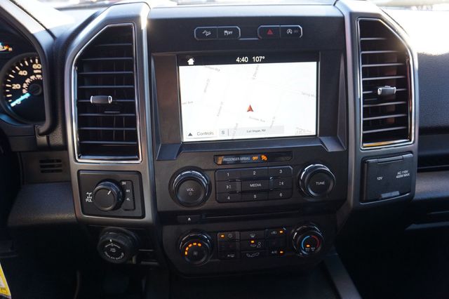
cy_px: 150
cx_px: 224
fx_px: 299
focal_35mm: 24
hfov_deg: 73.8
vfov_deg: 53.1
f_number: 4
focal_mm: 16
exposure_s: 1/60
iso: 400
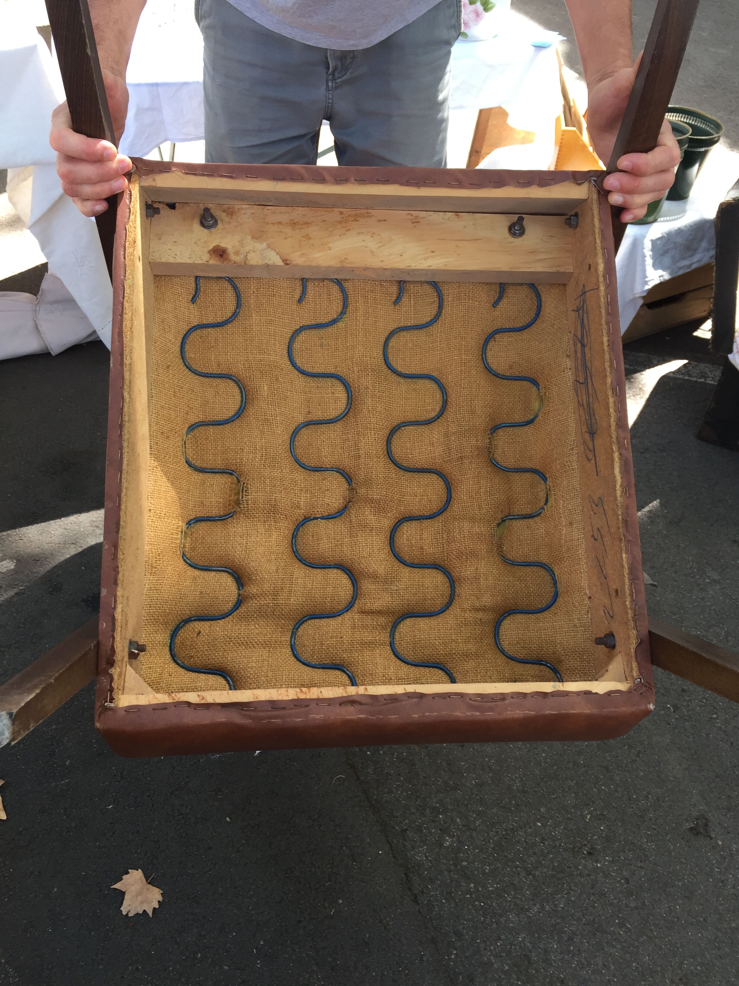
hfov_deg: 48.2
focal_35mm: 29
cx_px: 370
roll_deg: -2.1
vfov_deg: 61.7
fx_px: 825
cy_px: 493
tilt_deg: -44.2
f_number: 2.2
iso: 40
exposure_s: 1/100
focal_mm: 4.15
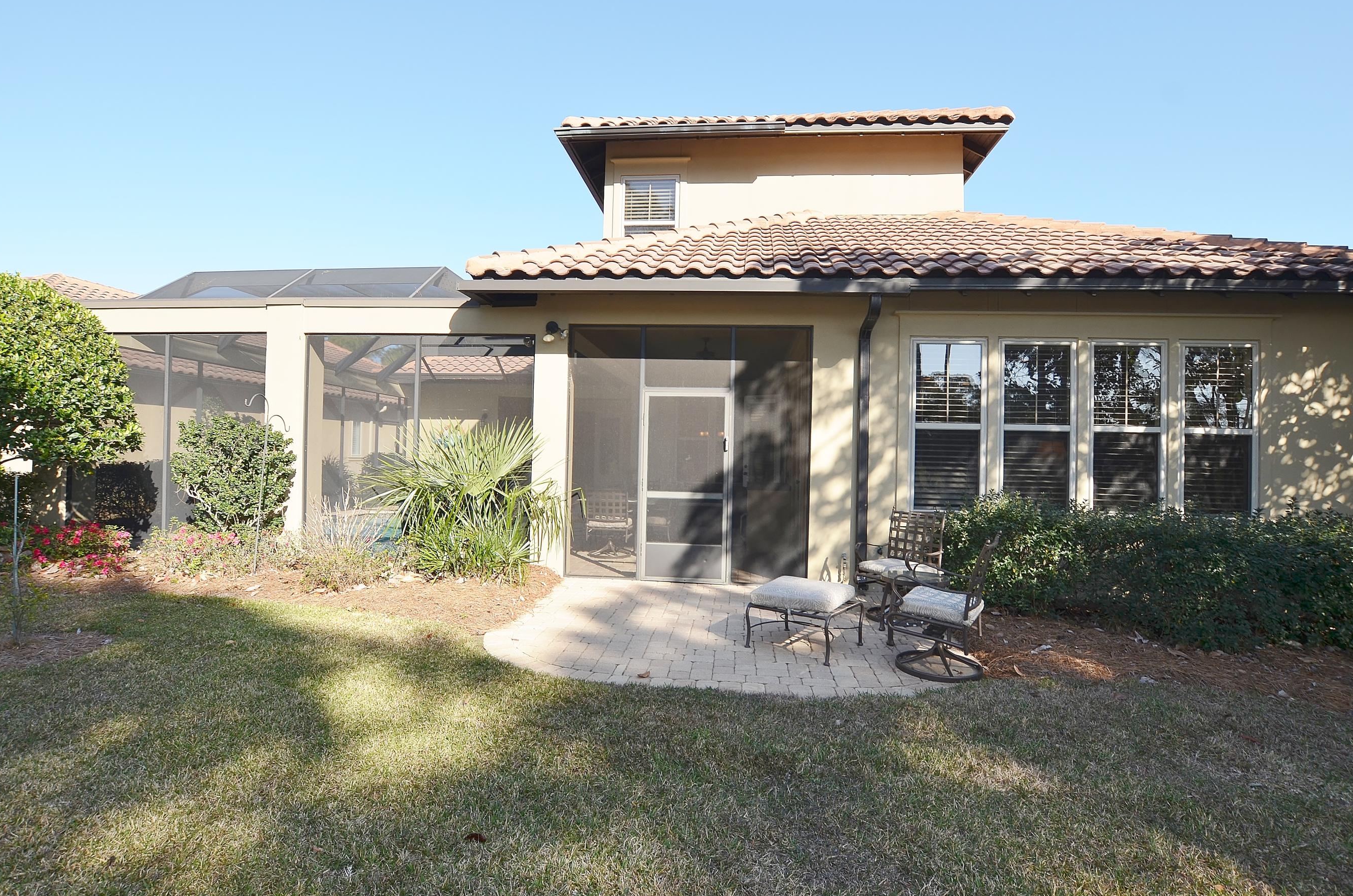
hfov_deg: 86.2
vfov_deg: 63.6
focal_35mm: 19
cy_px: 439
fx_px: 723
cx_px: 678
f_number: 7.1
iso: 100
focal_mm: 11.5
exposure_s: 1/200
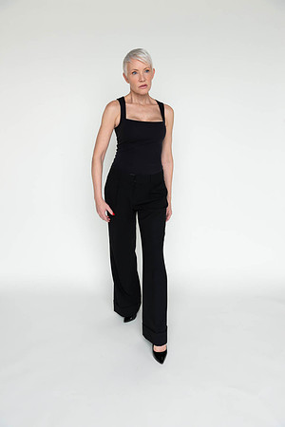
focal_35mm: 30
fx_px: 356
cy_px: 214
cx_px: 142
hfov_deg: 43.6
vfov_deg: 61.9
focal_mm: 30
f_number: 6.3
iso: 640
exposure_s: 1/125
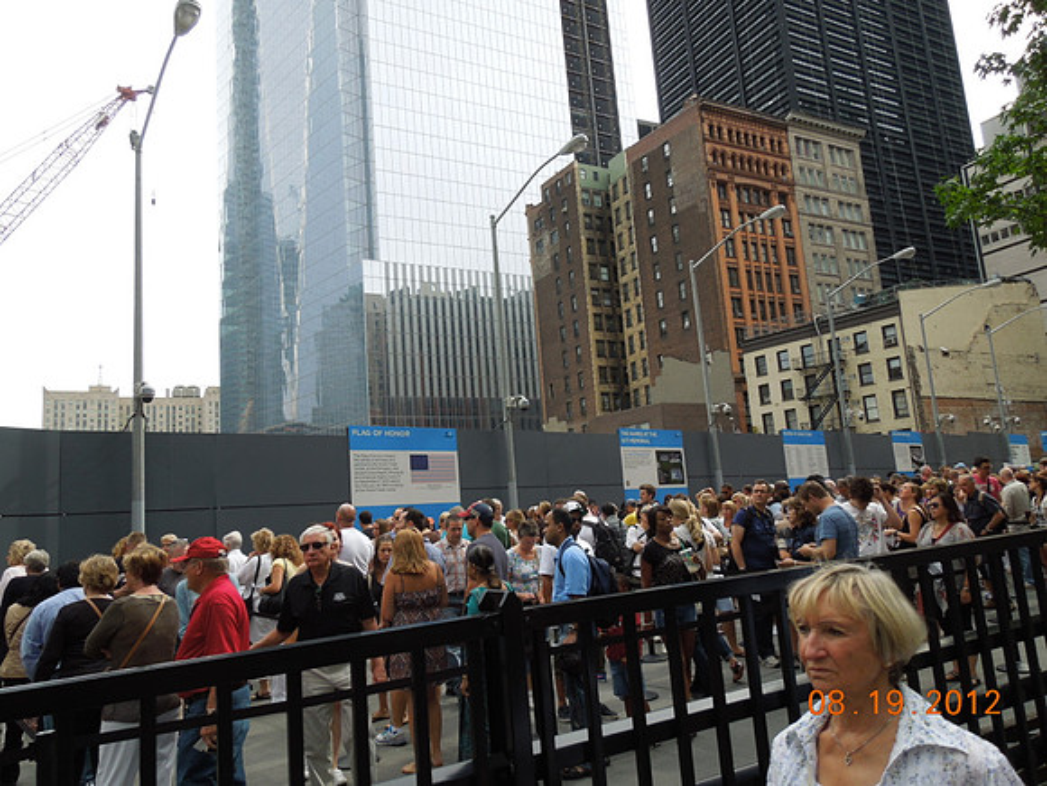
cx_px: 524
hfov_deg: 69.4
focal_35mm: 25
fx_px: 756
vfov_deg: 54.9
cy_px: 393
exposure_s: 1/400
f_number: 3.3
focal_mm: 4.5
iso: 100
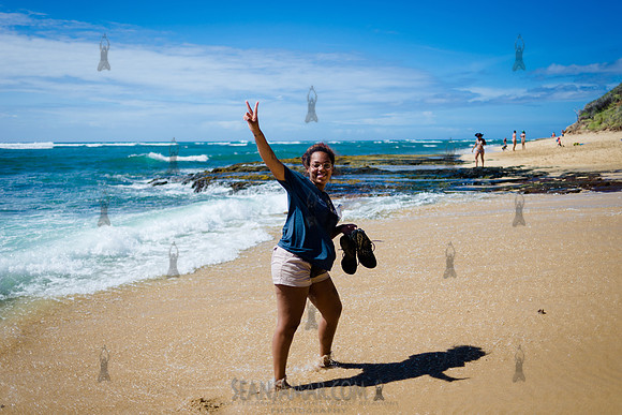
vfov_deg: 36.4
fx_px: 631
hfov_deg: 52.5
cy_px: 208
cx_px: 311
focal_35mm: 36
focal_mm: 35
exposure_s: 1/2000
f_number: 2.5
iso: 100
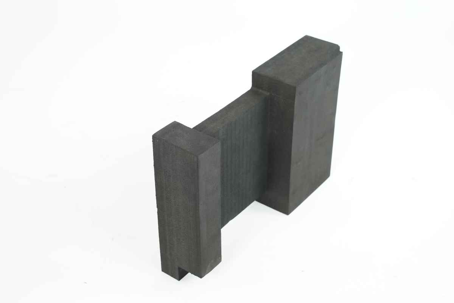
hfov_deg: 35.1
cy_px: 152
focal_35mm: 57
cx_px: 227
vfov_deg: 23.8
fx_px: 719
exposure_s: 1/40
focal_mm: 57
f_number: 10
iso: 1000
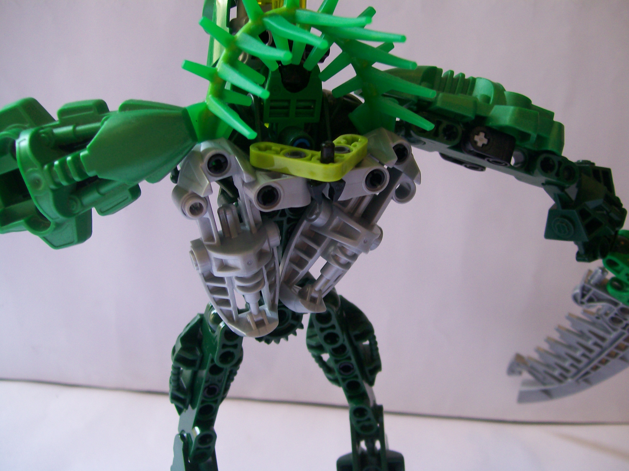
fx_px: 654
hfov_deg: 51.4
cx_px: 314
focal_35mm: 36
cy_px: 236
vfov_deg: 39.7
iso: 80
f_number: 2.7
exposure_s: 1/33.4
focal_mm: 6
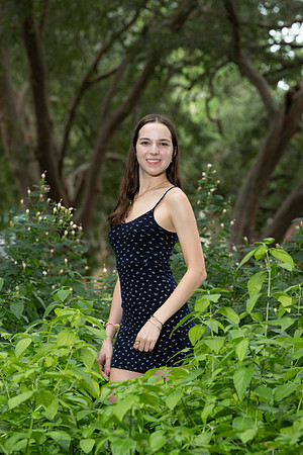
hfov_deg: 6.9
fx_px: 2525
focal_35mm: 200
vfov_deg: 10.3
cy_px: 228
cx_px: 152
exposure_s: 1/200
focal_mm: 200
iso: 1000
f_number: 8
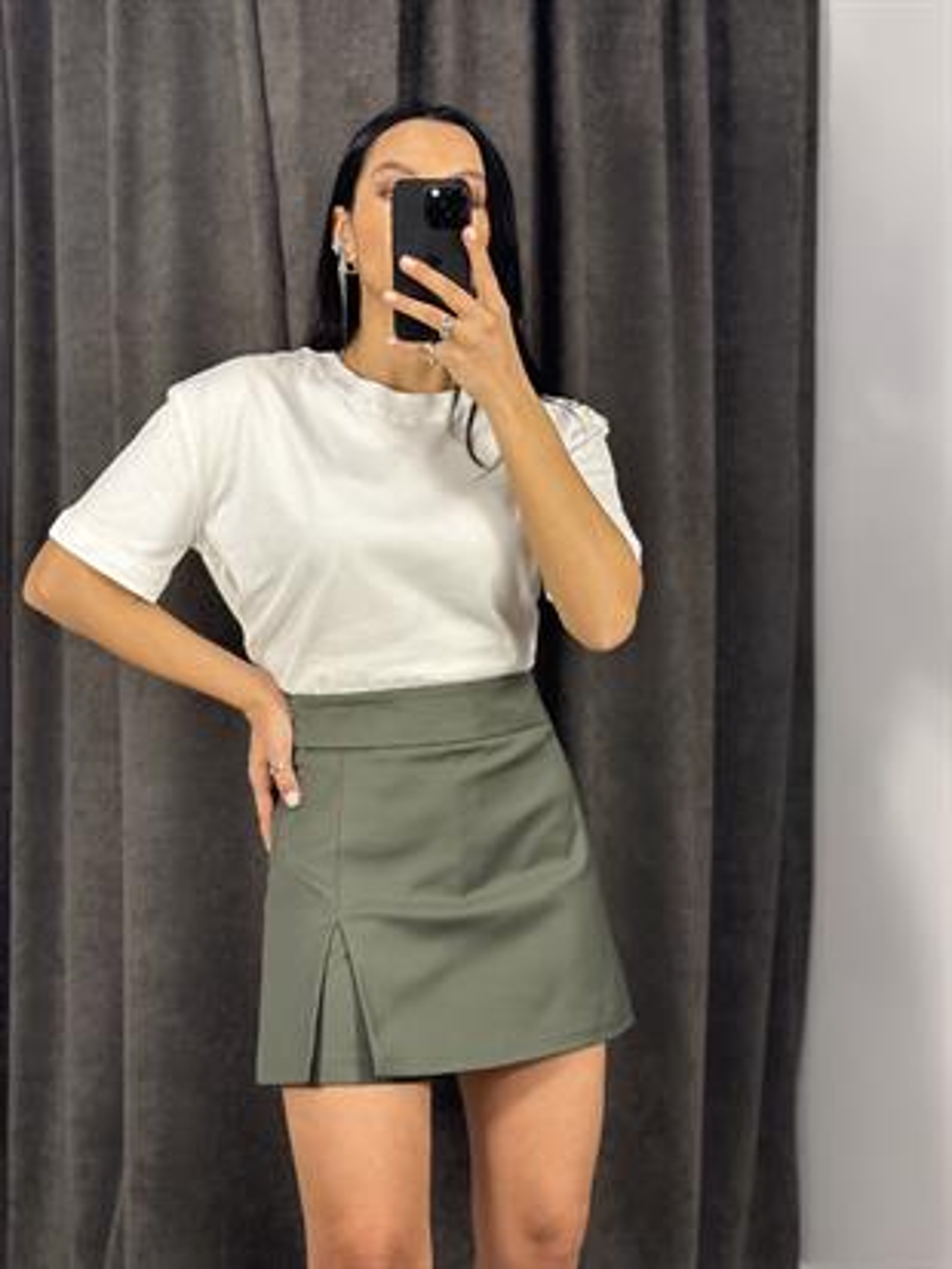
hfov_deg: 30.3
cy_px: 634
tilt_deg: -26.9
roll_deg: +1.0
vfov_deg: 39.6
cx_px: 476
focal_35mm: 48
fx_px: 1759
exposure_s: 1/100
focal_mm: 6.86
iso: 125
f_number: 1.78
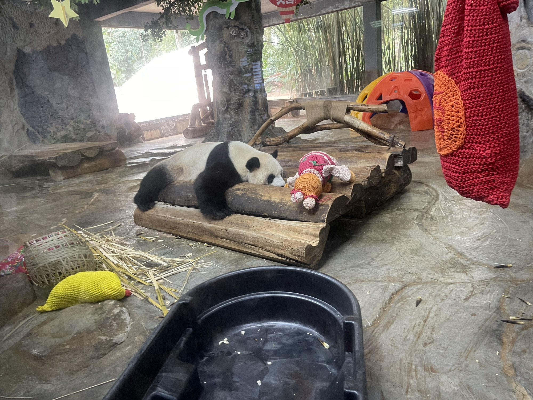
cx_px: 266
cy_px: 200
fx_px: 385
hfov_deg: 69.4
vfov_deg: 54.9
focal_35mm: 25
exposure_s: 1/60
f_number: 1.6
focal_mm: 5.1
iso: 250
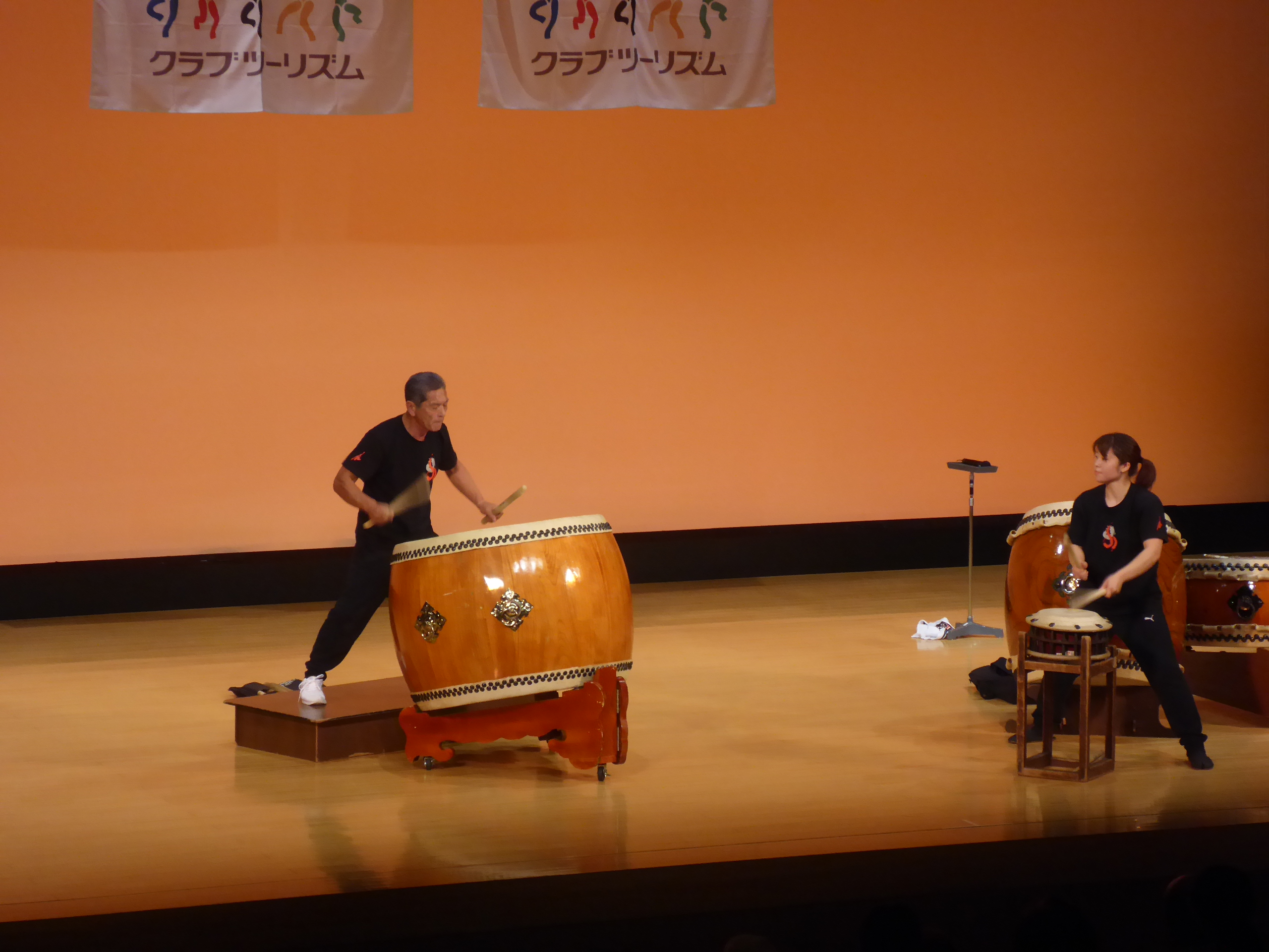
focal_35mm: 150
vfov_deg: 9.9
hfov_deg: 13.2
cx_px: 634
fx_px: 5499
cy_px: 476
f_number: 5.3
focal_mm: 24.2
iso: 400
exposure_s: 1/40
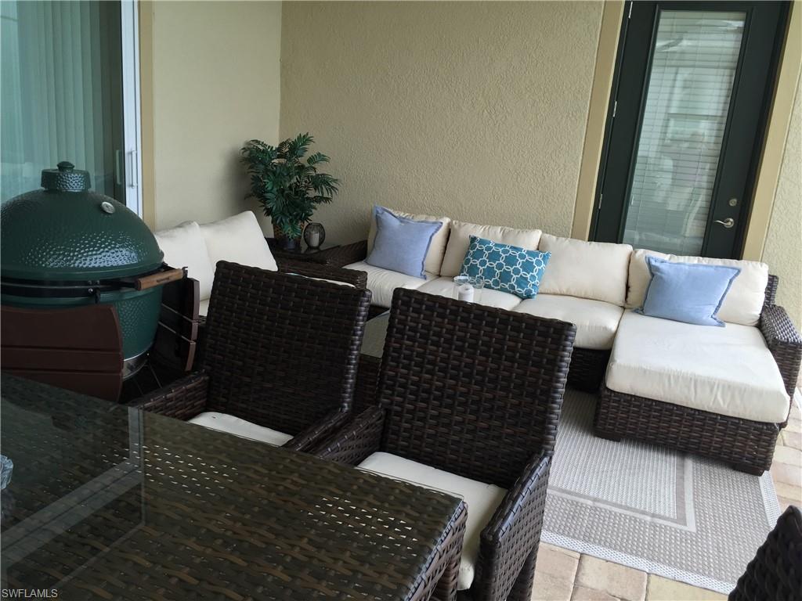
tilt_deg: -14.2
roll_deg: -4.3
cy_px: 300
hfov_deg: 61.7
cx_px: 401
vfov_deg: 48.2
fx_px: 672
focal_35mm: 29
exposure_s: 1/120
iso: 40
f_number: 2.2
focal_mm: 4.15
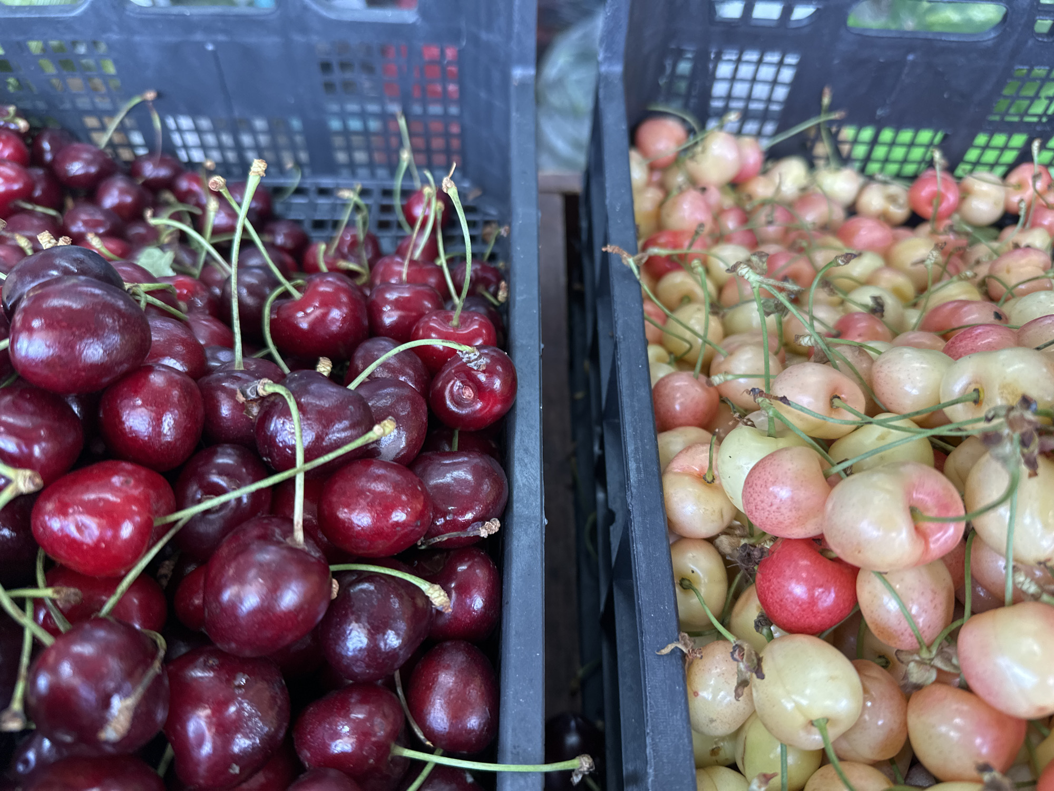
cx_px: 527
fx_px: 731
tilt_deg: -53.5
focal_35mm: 24
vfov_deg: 56.8
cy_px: 396
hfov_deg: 71.6
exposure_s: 1/100
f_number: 1.78
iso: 64
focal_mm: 6.86
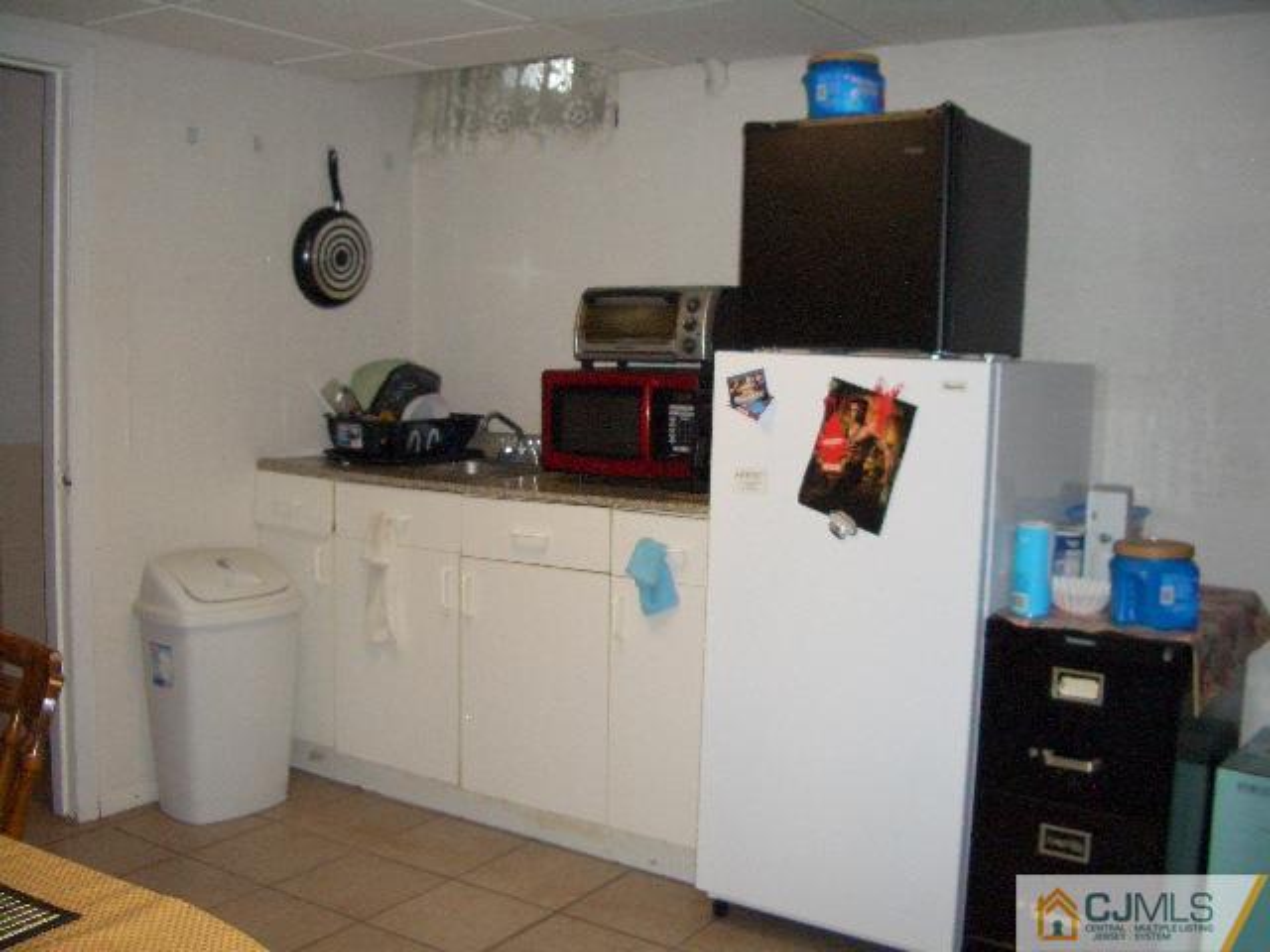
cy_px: 476
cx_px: 635
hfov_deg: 52.6
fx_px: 1284
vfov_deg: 40.7
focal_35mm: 35
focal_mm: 5.8
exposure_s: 1/60
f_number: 2.6
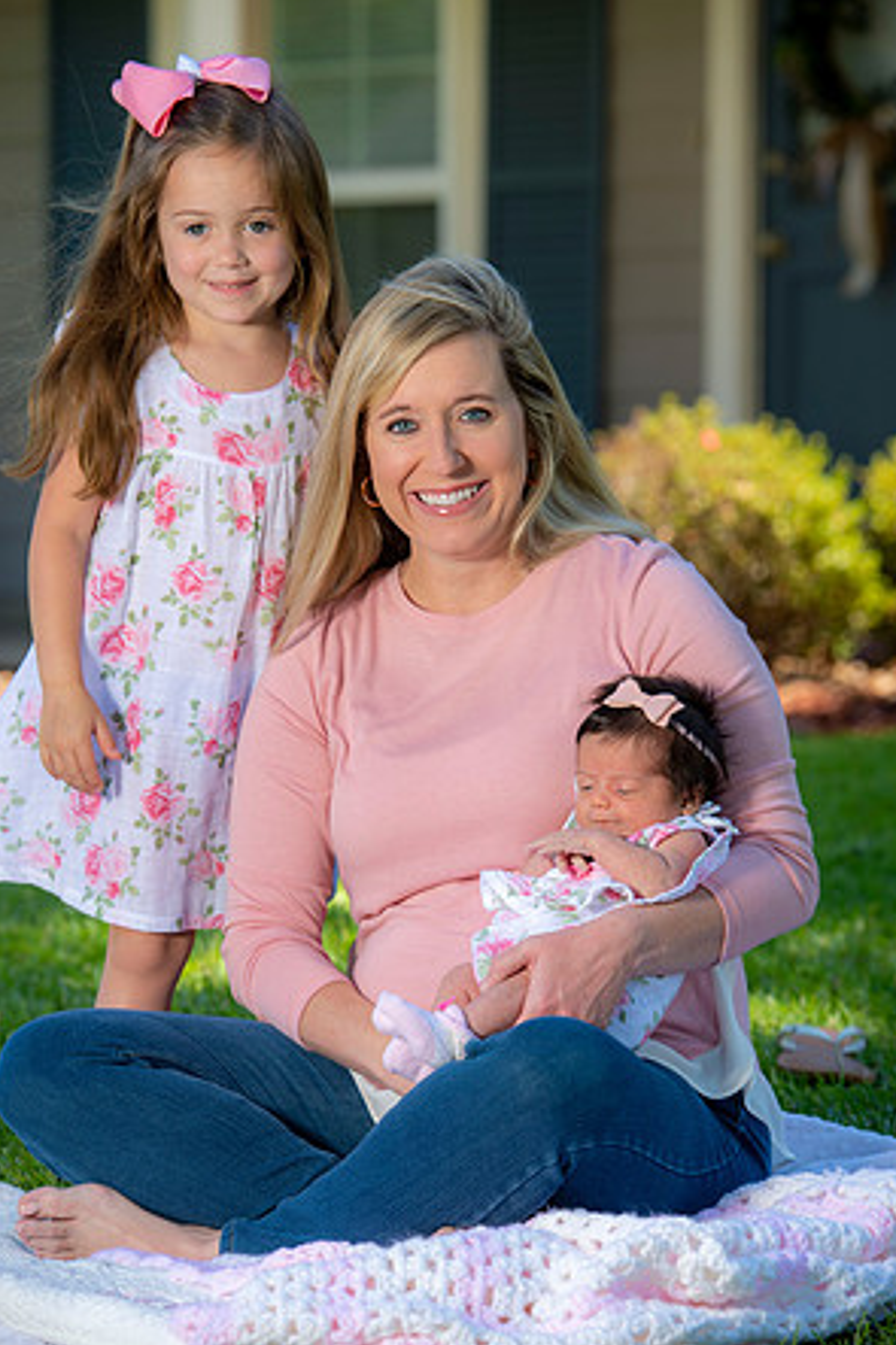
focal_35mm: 142
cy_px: 674
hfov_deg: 9.7
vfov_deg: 14.5
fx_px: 5305
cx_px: 448
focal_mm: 140
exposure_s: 1/160
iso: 100
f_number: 5.6
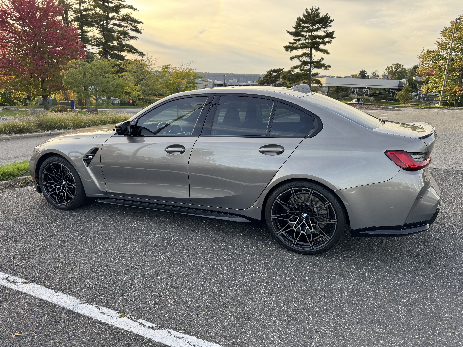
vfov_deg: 56.8
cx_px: 232
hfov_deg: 71.6
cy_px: 174
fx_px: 321
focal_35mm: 24
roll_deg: -1.8
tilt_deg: -15.0
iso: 80
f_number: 1.78
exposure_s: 1/604
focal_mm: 6.76
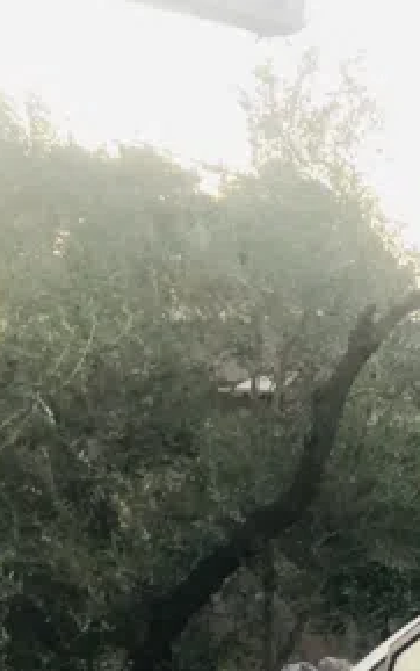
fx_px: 1920
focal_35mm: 105
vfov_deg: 18.4
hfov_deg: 10.6
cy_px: 882
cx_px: 1026
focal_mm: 4
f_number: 1.8
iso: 25
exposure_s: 1/30
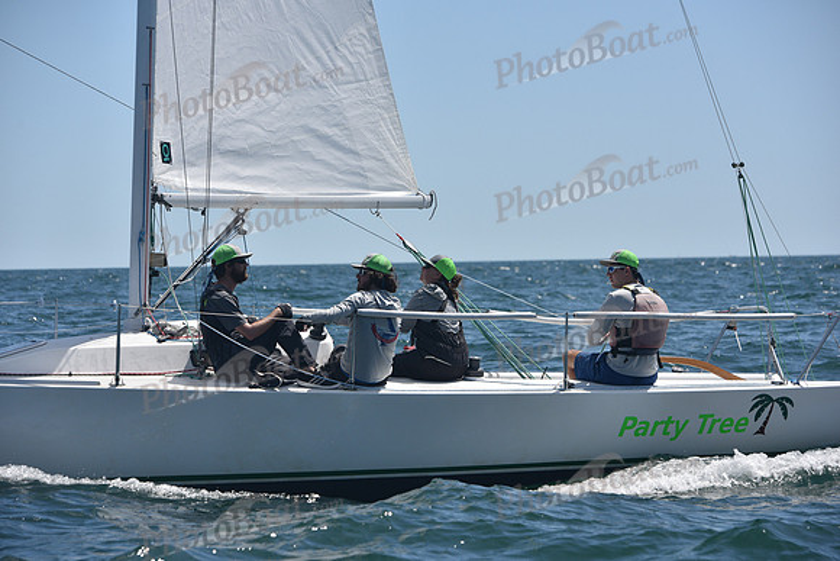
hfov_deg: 15.2
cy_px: 280
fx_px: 3151
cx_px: 420
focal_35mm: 135
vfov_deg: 10.2
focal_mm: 135
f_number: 6.3
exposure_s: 1/1250
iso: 320
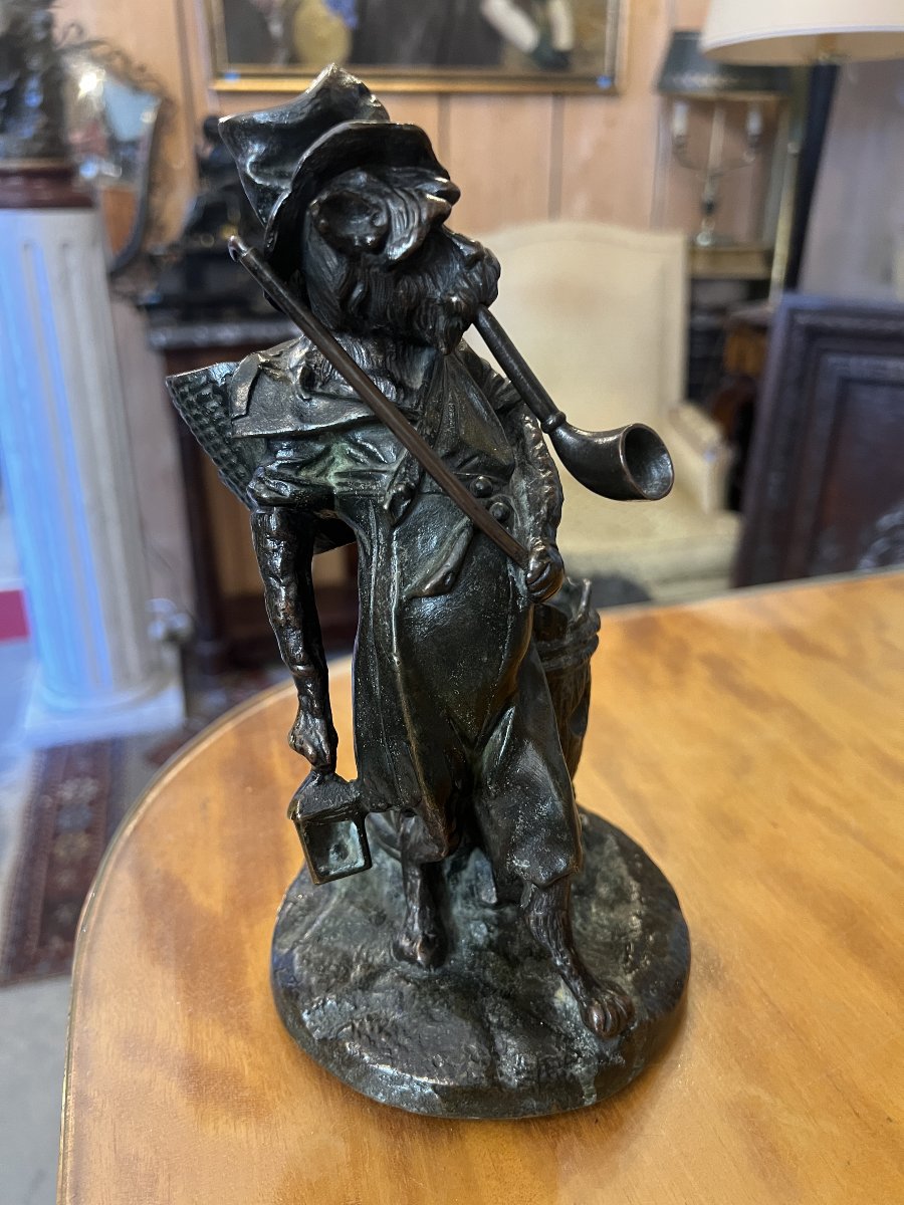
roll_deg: +0.9
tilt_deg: -23.5
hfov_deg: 53.1
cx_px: 452
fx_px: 905
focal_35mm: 26
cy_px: 602
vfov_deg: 67.3
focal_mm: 5.7
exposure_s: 1/50
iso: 320
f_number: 1.5
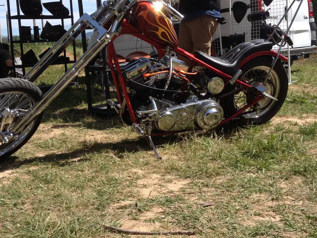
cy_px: 79
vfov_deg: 29.5
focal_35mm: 49
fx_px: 449
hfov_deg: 38.9
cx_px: 152
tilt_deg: -6.1
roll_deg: +4.0
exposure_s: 1/1227
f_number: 2.4
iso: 50
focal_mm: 4.28
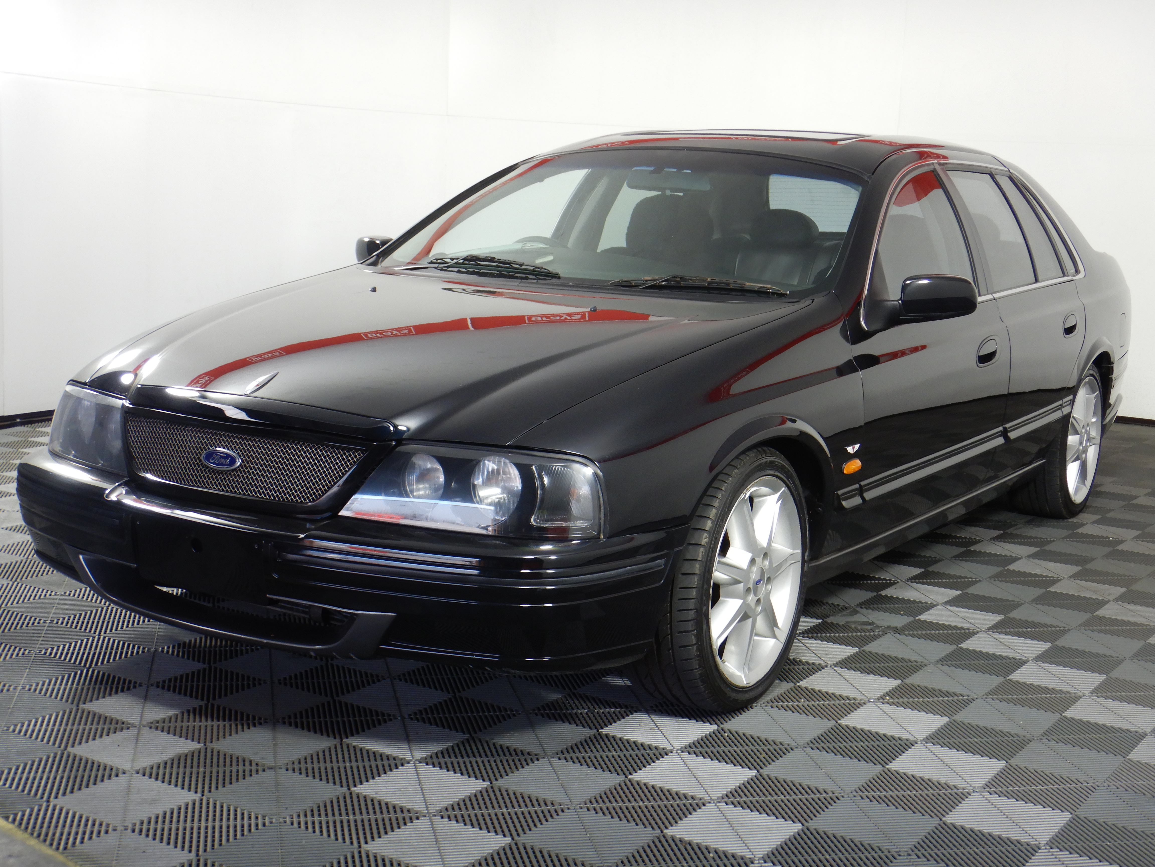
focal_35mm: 48
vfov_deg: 30.3
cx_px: 578
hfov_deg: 39.7
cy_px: 434
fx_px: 1602
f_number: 4.3
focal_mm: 8.5
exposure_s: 1/30
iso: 160
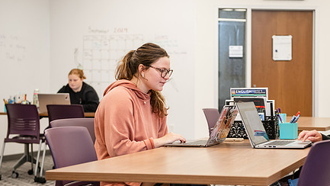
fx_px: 639
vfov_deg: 16.6
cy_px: 102
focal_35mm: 73
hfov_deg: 28.8
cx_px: 212
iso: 1000
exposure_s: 1/200
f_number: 3.2
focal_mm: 52
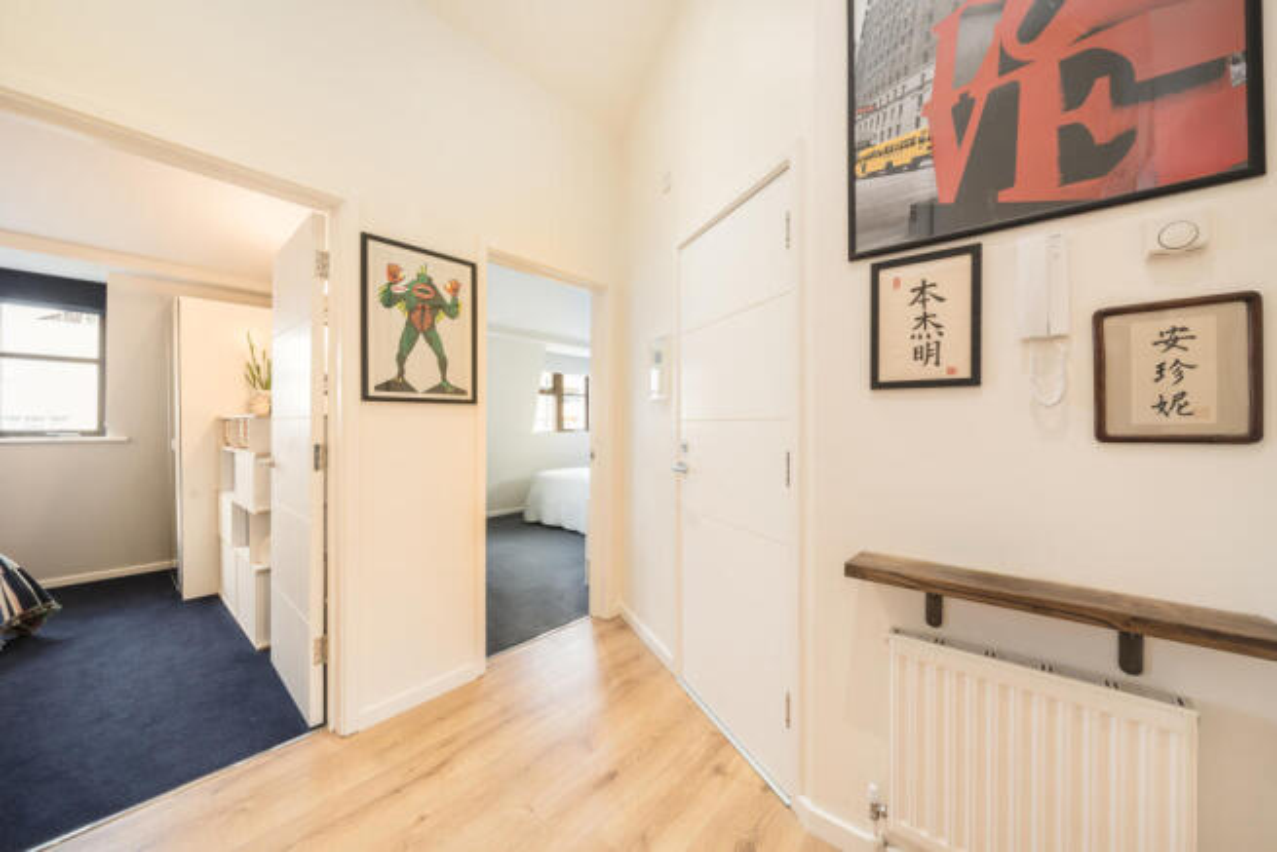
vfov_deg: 90.0
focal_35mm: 12
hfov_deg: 112.6
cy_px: 426
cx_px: 638
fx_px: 426
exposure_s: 1/2.5
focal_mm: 12
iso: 400
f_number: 9
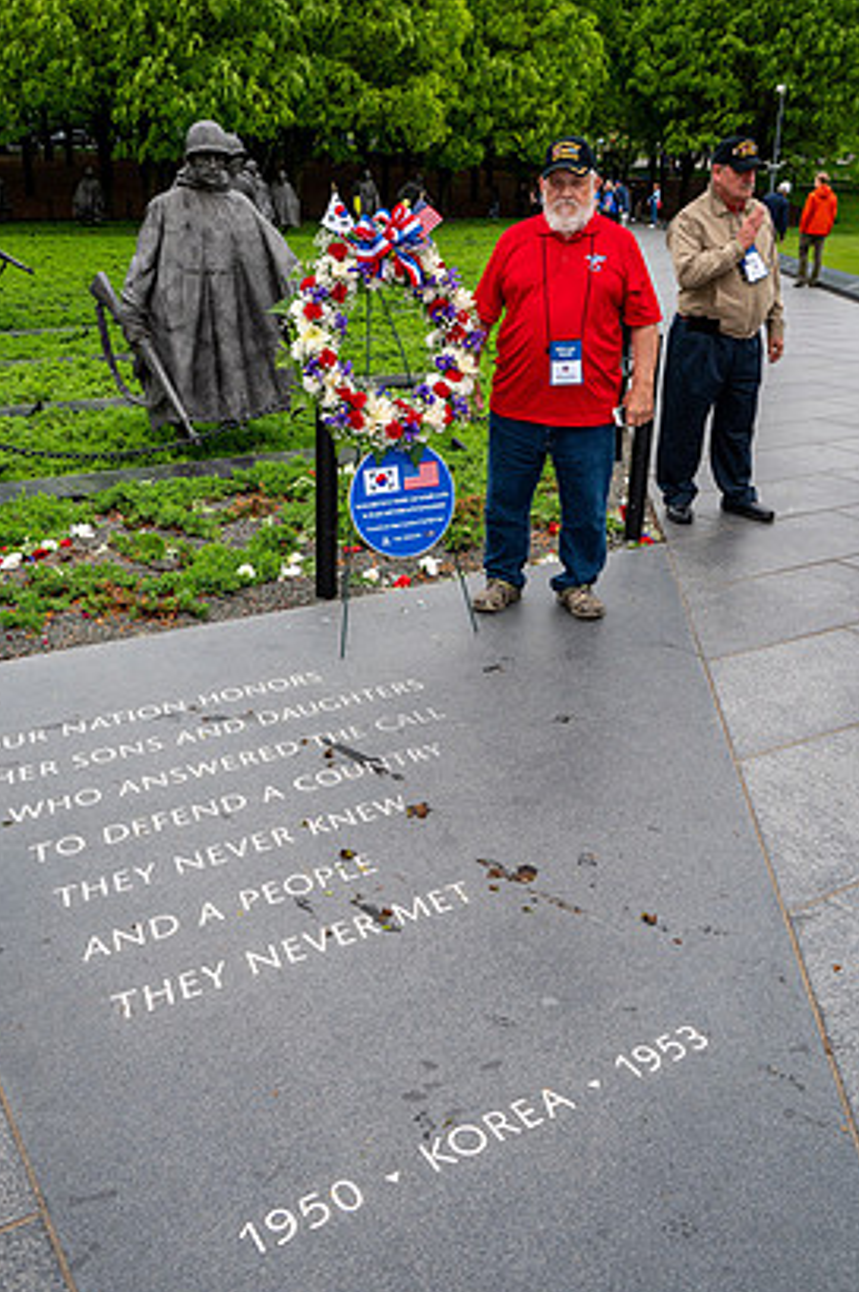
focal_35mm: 33
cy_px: 610
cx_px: 422
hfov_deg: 39.9
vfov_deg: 57.2
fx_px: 1183
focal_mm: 30
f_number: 8
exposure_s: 1/640
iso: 900
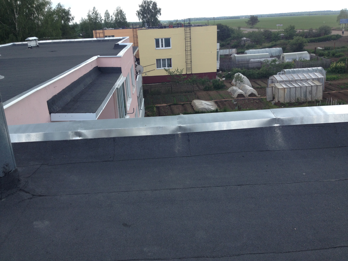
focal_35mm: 35
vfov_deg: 40.7
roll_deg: +2.6
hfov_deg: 52.6
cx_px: 174
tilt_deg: -19.3
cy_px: 130
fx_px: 352
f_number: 2.4
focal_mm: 4.28
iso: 50
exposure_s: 1/849
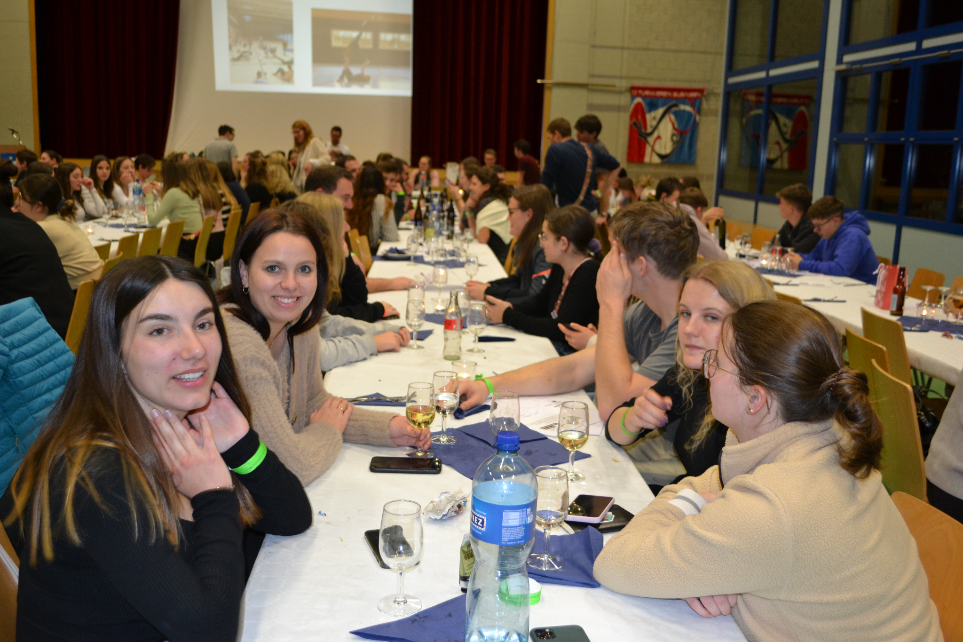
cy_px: 321
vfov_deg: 40.0
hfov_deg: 57.2
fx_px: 883
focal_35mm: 33
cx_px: 482
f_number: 3.8
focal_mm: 22
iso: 1000
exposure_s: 1/60
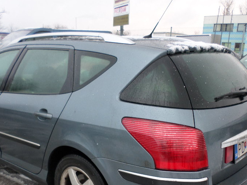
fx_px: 271
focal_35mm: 38
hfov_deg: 49.0
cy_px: 136
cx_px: 122
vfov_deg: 36.9
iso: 100
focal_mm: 4.5
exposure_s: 1/30
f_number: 2.5
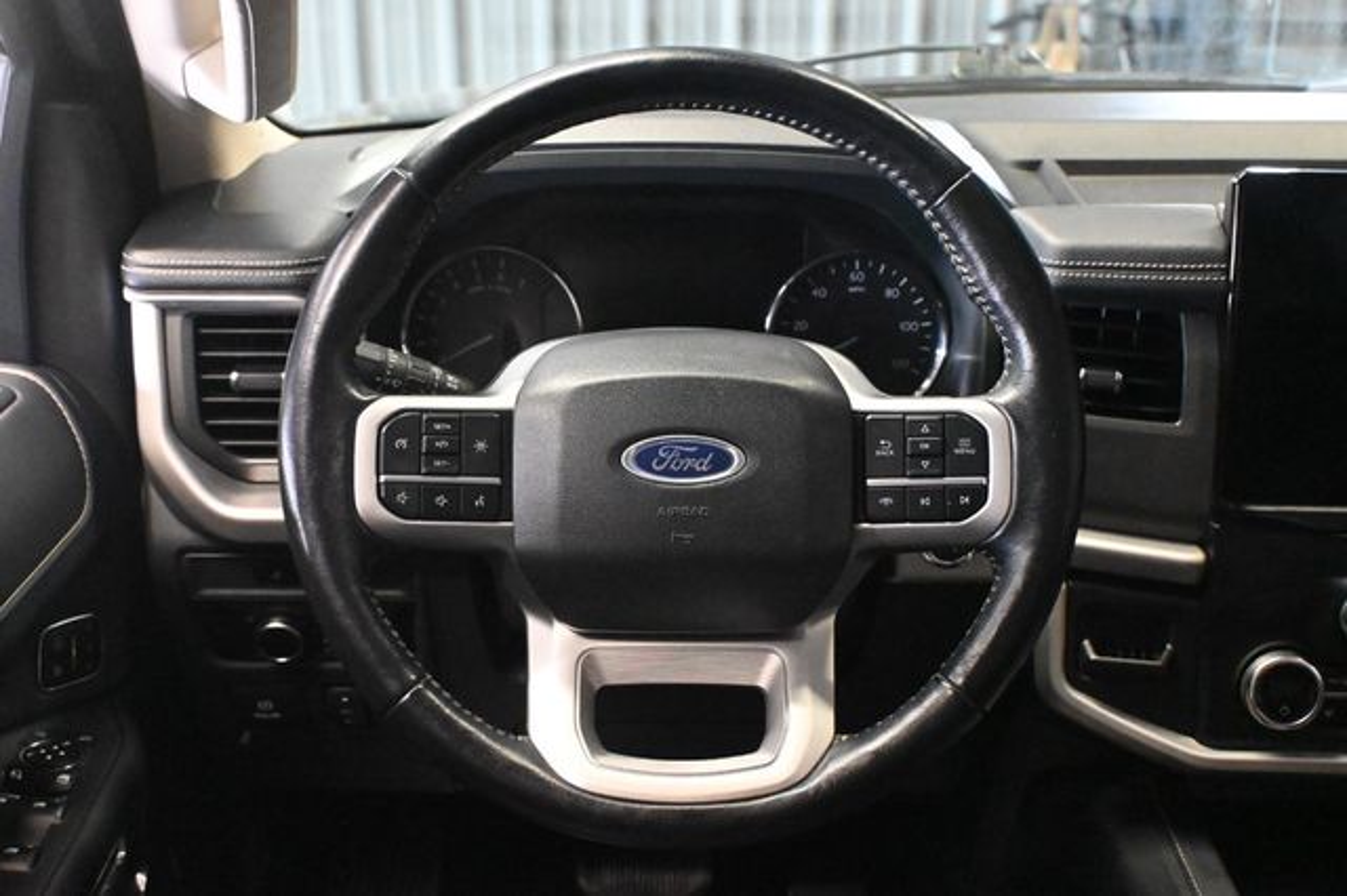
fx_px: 1571
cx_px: 674
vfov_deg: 31.9
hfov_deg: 46.4
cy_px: 448
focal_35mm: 42
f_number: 4.5
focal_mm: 28
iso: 11400
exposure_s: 1/60
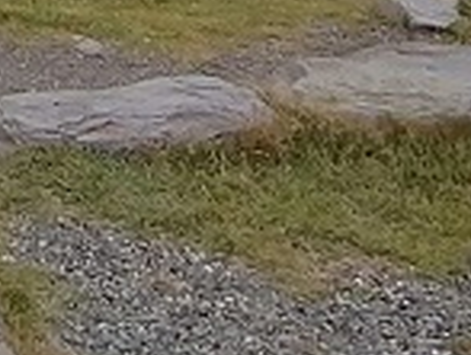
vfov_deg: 12.2
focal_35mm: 94
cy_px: -523
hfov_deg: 16.2
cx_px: -469
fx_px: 1282
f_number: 2.4
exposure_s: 1/167
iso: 50
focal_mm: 2.84
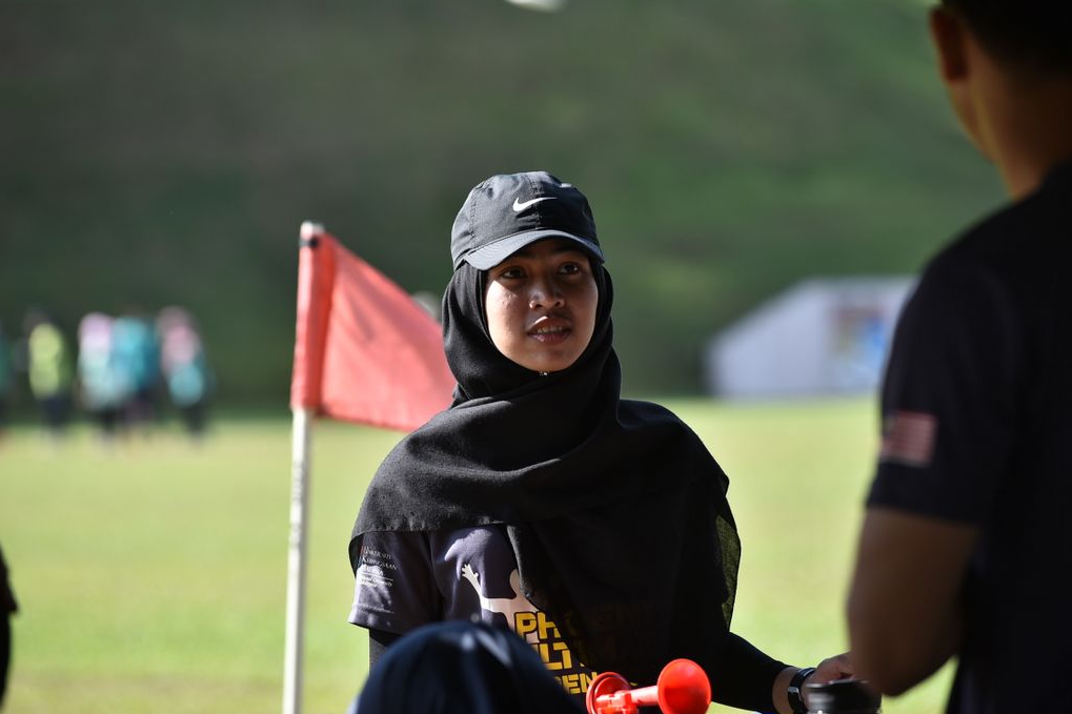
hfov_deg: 10.2
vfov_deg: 6.8
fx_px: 5984
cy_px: 357
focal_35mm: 201
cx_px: 537
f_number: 5
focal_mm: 200
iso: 100
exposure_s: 1/250
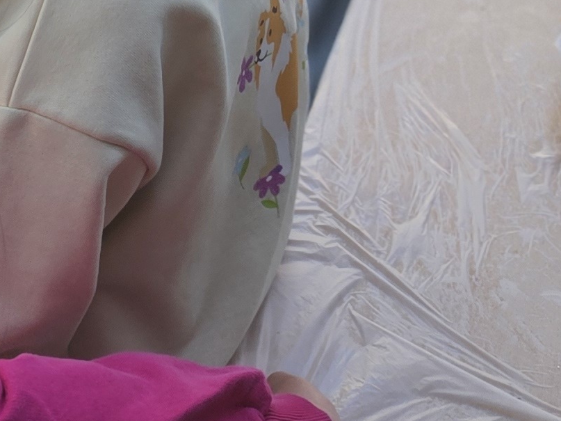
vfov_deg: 11.4
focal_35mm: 114
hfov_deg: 17.0
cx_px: 503
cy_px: -497
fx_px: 1847
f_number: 1.7
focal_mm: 6.3
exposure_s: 1/199
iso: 10
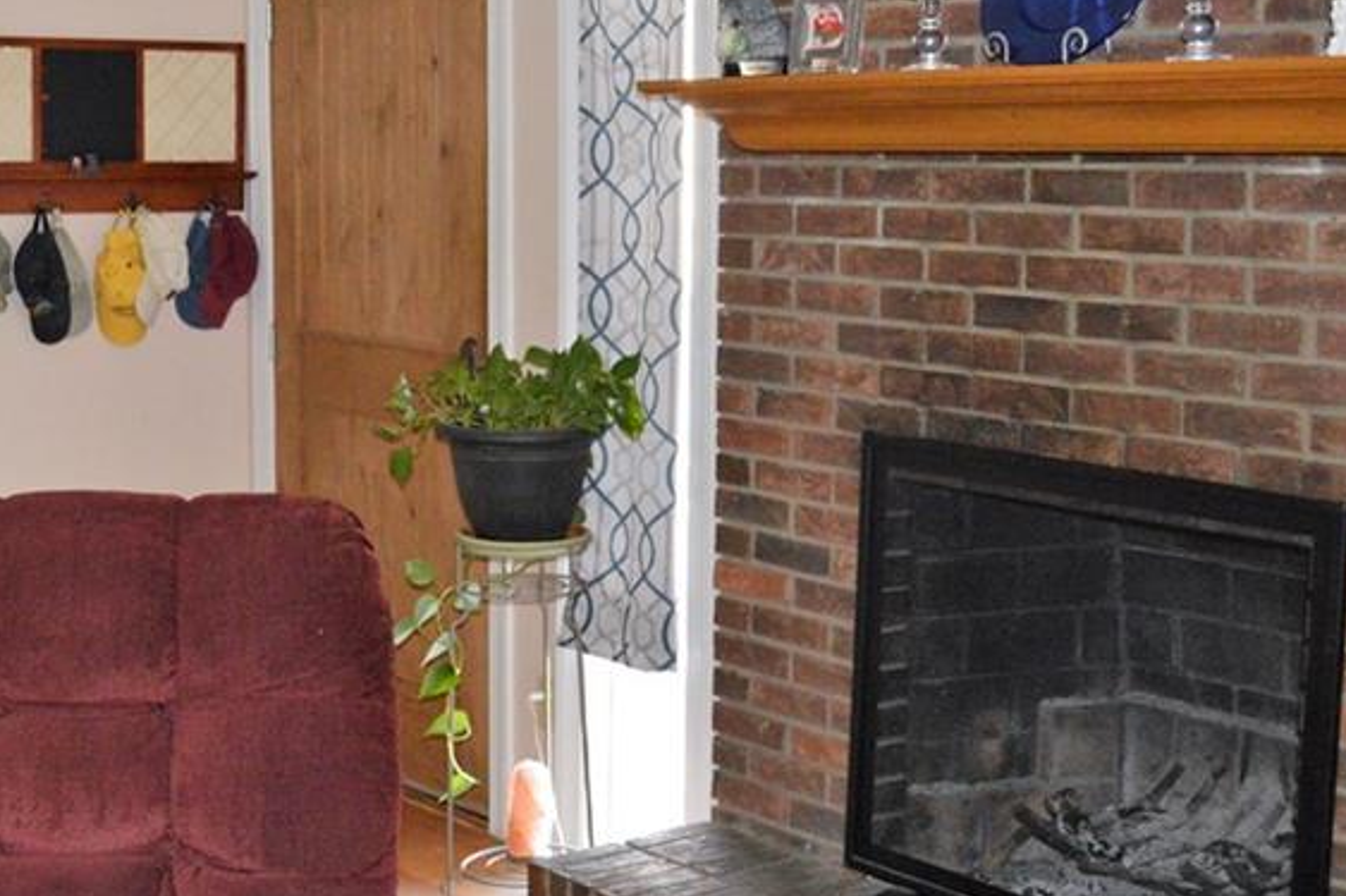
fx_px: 2243
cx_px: 380
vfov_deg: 22.6
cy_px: 418
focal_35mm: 60
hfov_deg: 32.9
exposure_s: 1/60
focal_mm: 22
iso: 2500
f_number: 3.8
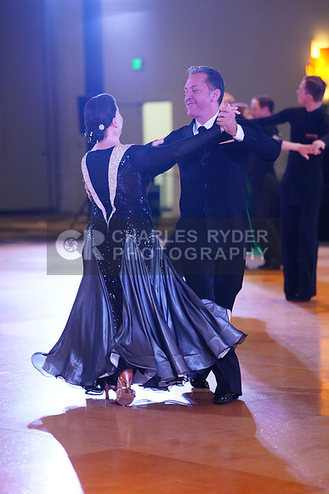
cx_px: 164
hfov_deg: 10.6
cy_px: 247
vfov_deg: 15.9
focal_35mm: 129
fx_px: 1767
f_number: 2.8
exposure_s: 1/500
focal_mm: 129
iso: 5000
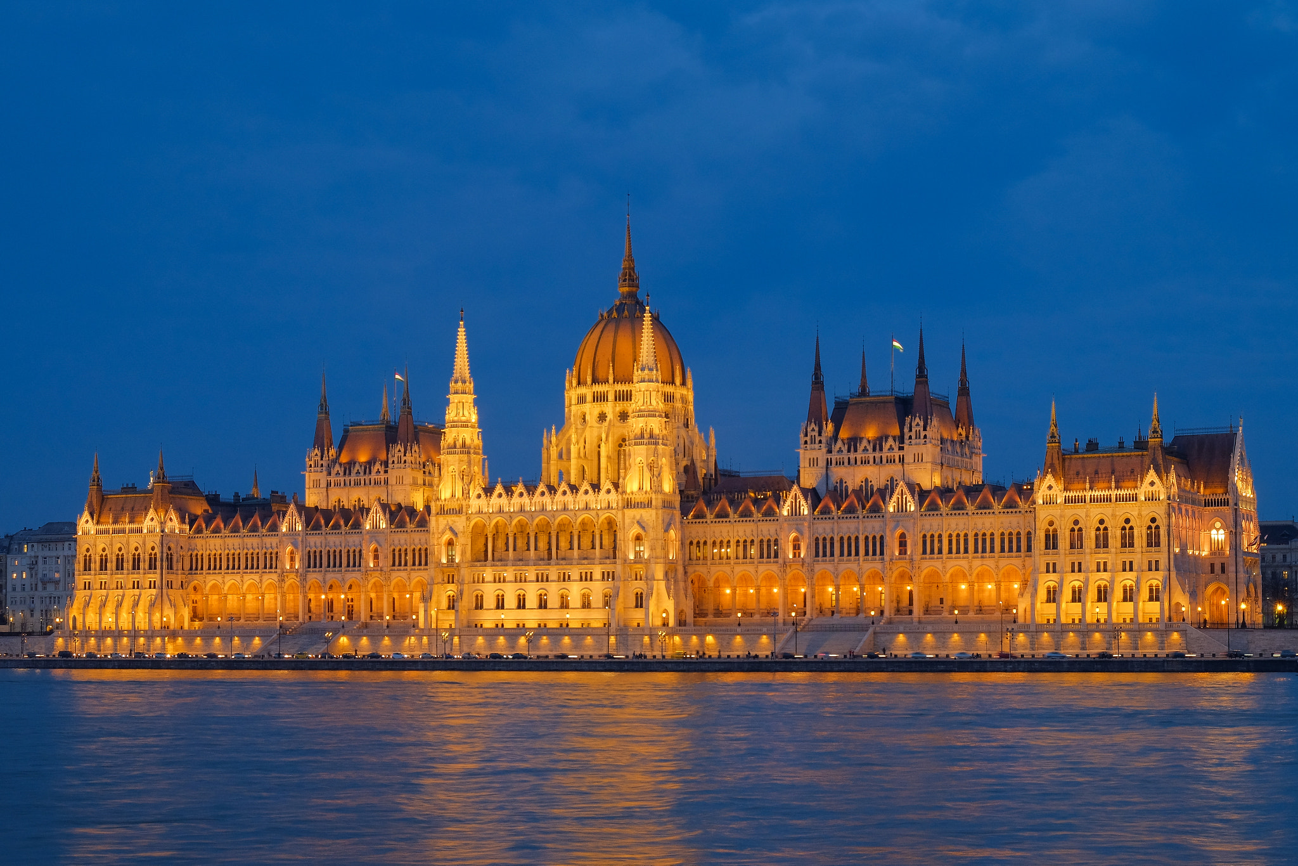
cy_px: 433
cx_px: 649
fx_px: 2127
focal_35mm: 59
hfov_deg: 33.9
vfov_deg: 23.0
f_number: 10
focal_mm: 39
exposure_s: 1/1.67
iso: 400
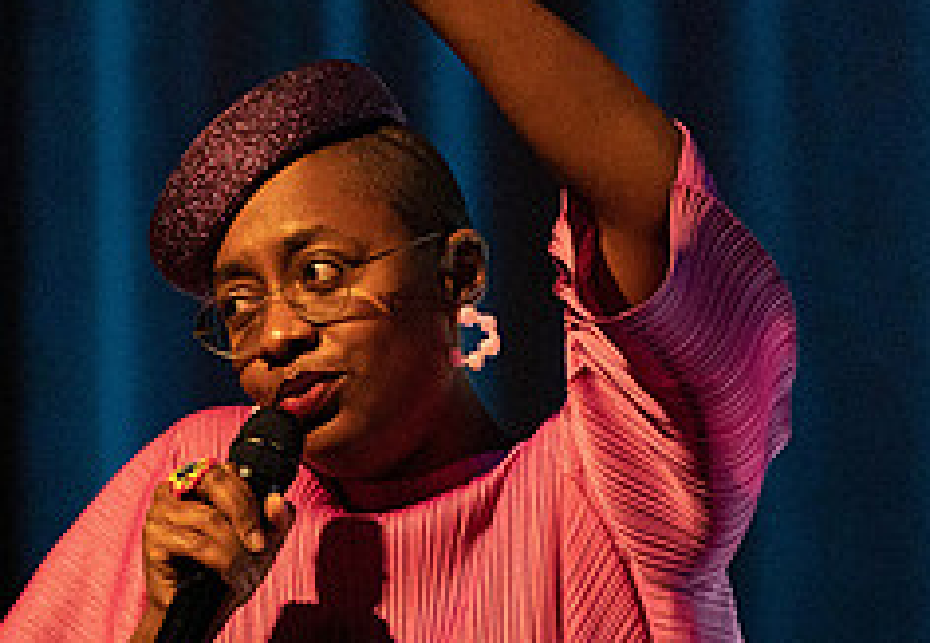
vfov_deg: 1.2
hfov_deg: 1.8
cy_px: 635
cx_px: 508
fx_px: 30118
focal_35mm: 1153
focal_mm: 397
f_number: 5.6
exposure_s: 1/250
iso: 3200
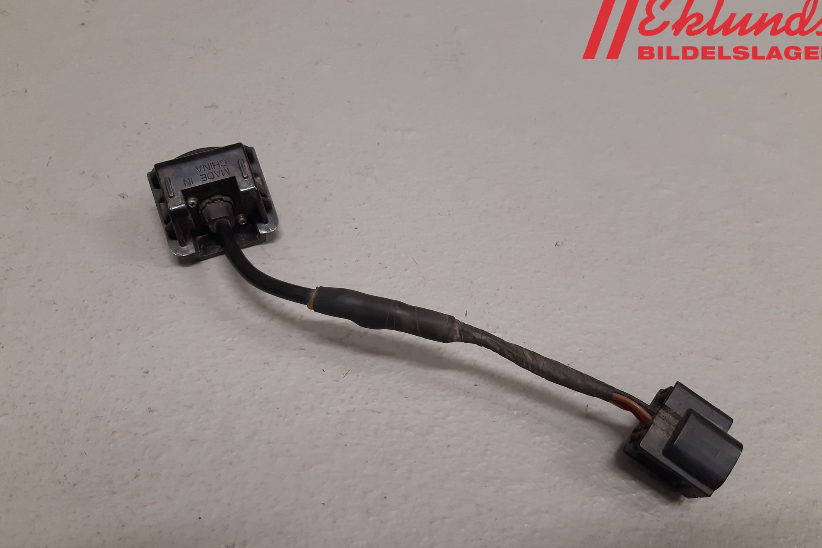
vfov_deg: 46.3
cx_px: 412
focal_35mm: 28
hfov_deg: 65.5
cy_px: 308
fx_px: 639
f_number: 1.7
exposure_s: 1/50
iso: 100
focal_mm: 3.93
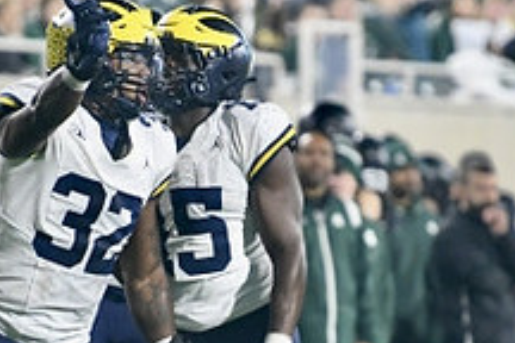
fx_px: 11501
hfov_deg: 2.6
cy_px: 298
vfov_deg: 1.7
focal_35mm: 804
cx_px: 174
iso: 3200
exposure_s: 1/1250
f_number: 2.8
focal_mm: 200
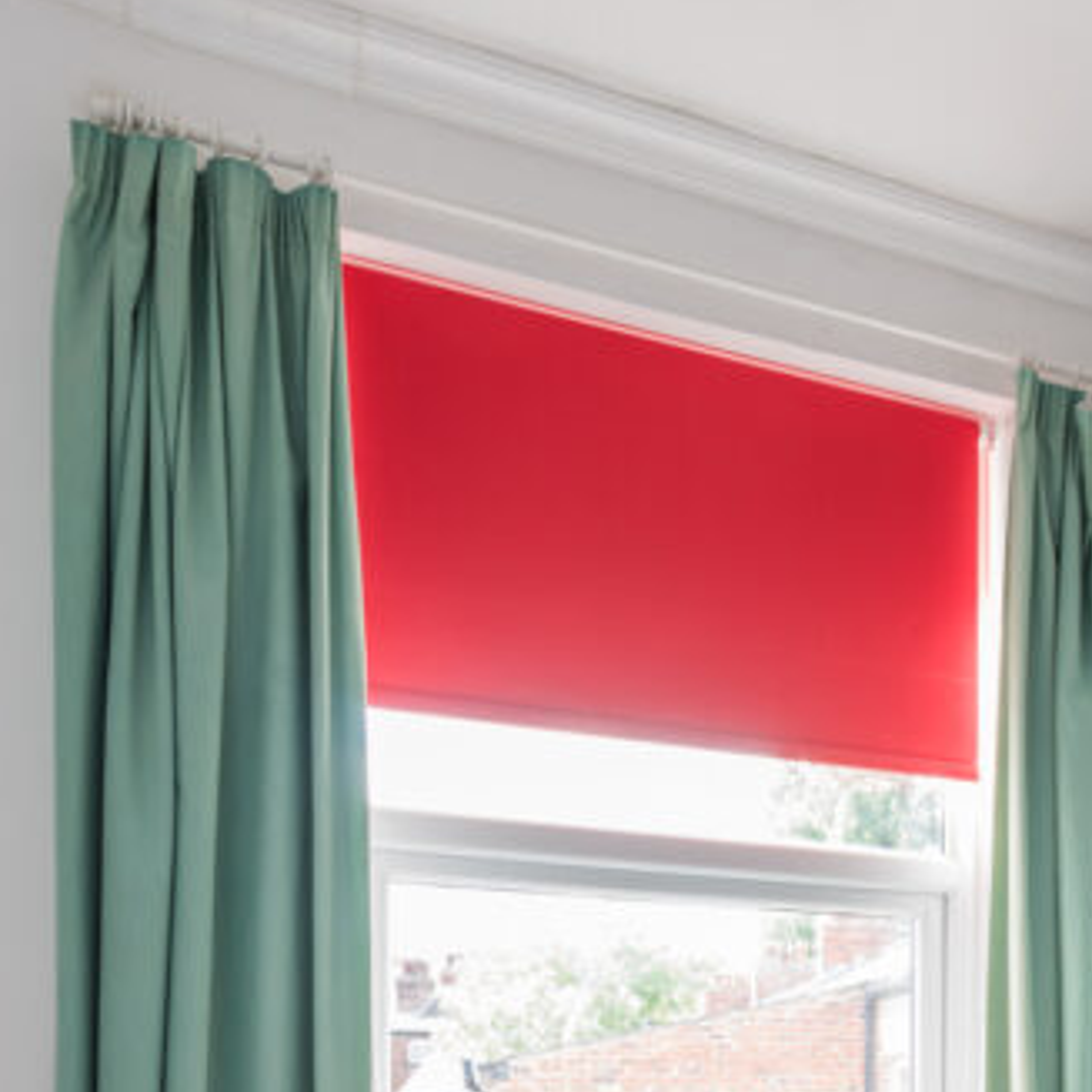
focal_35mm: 46
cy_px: 1115
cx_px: 1346
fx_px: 1642
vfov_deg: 33.4
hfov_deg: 30.6
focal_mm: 17
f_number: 9
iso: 100
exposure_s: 1/3
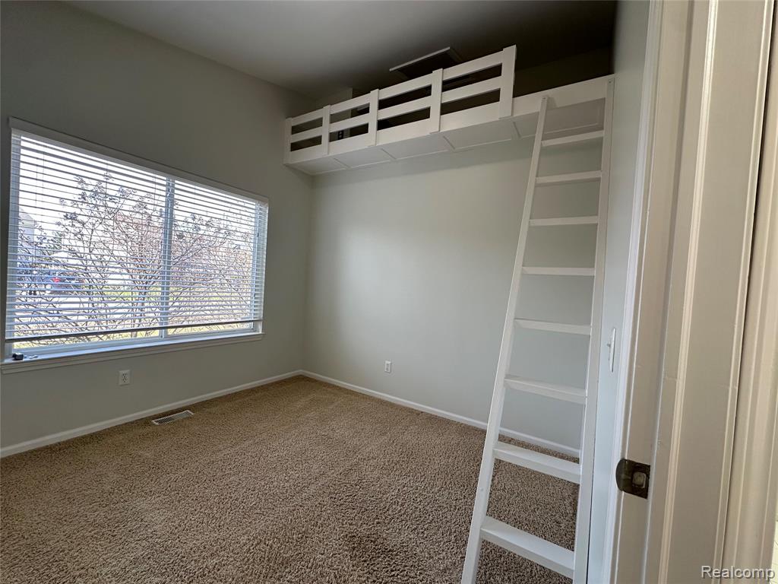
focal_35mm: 14
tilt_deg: -1.4
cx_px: 389
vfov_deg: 85.7
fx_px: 315
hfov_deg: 102.1
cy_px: 292
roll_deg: -3.7
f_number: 2.2
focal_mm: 2.22
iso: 80
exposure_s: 1/120
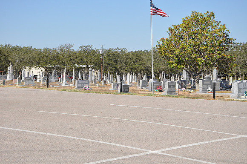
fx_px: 534
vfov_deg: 17.4
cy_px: 82
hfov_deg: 26.0
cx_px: 124
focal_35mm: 78
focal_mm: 52
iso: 200
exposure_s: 1/320
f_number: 9
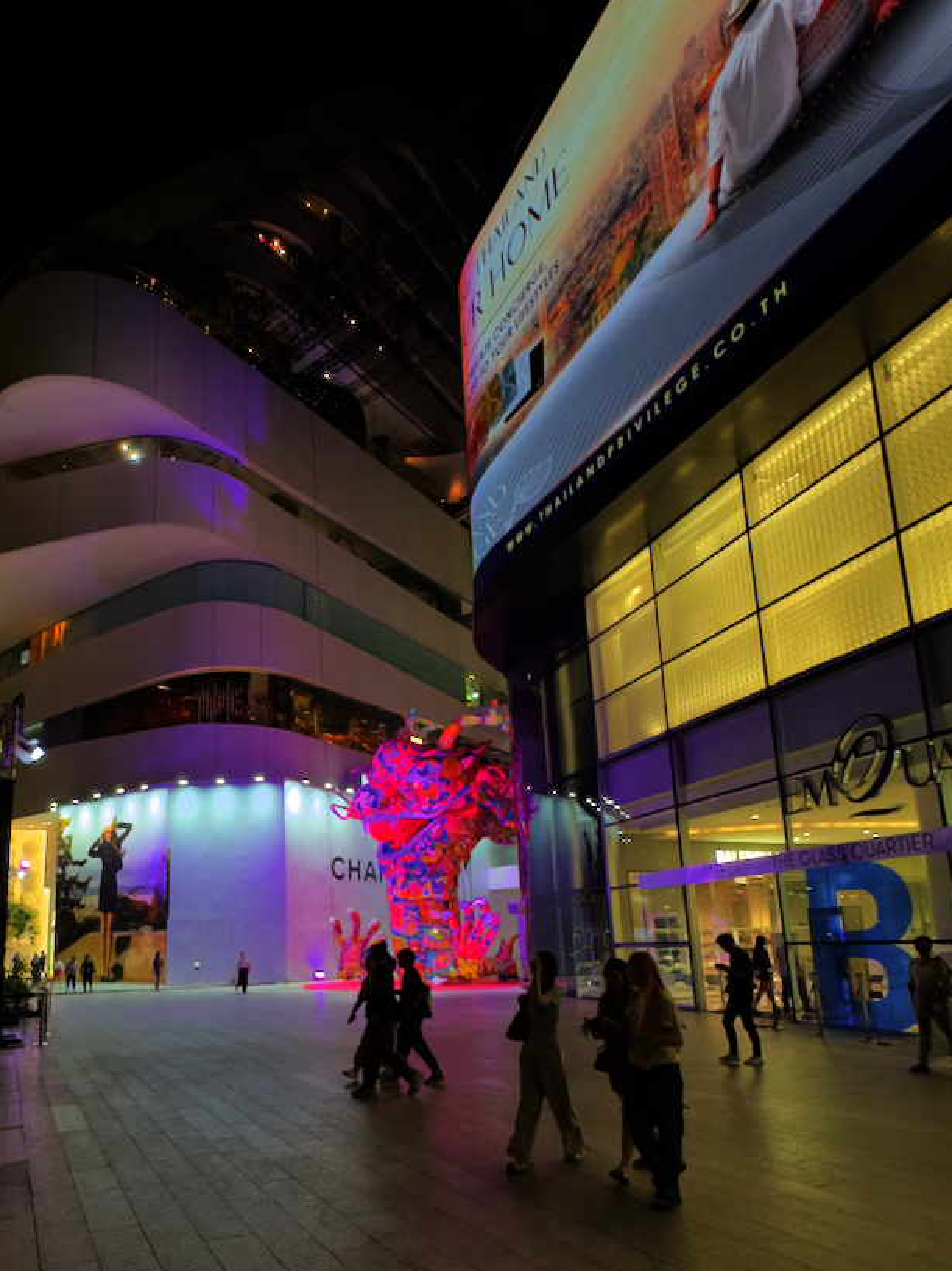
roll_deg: +0.5
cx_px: 347
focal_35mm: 22
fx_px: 807
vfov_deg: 75.1
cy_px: 795
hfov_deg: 60.1
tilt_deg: +10.4
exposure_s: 1/84
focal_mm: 2.22
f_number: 2.2
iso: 320
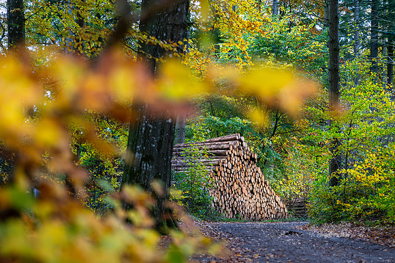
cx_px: 184
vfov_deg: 18.1
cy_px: 141
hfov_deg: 26.8
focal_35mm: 76
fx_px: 829
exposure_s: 1/200
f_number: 2.8
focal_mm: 70
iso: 320
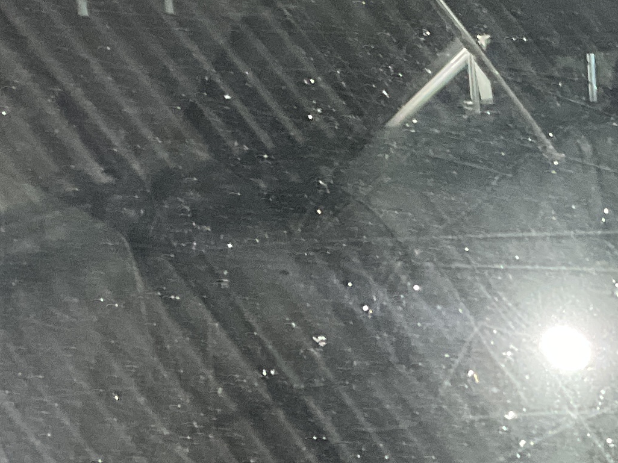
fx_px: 2035
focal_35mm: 114
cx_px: 875
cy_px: 371
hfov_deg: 16.1
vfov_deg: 12.9
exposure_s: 1/60
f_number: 1.8
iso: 250
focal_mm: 3
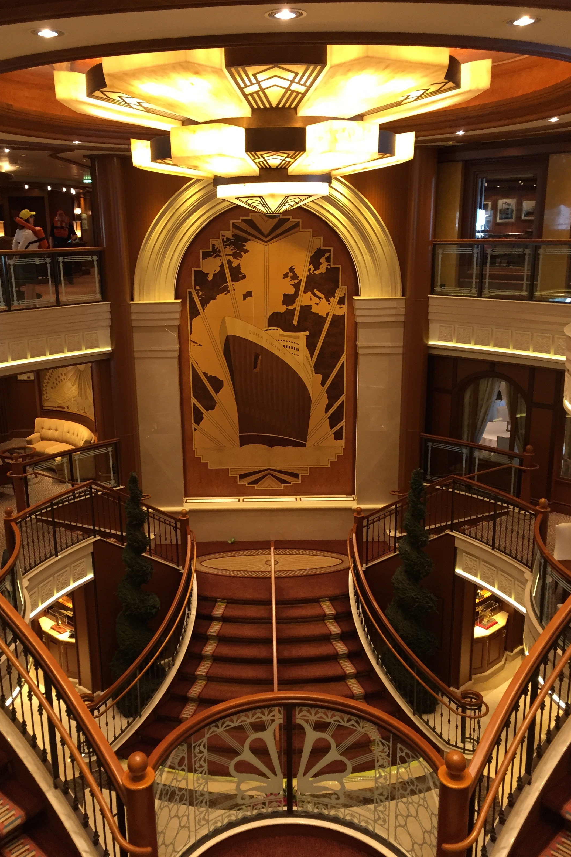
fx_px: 738
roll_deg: +0.5
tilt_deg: -16.1
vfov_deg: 60.3
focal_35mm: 31
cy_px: 438
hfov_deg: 42.2
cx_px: 247
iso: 100
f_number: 2.2
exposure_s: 1/30
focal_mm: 4.15
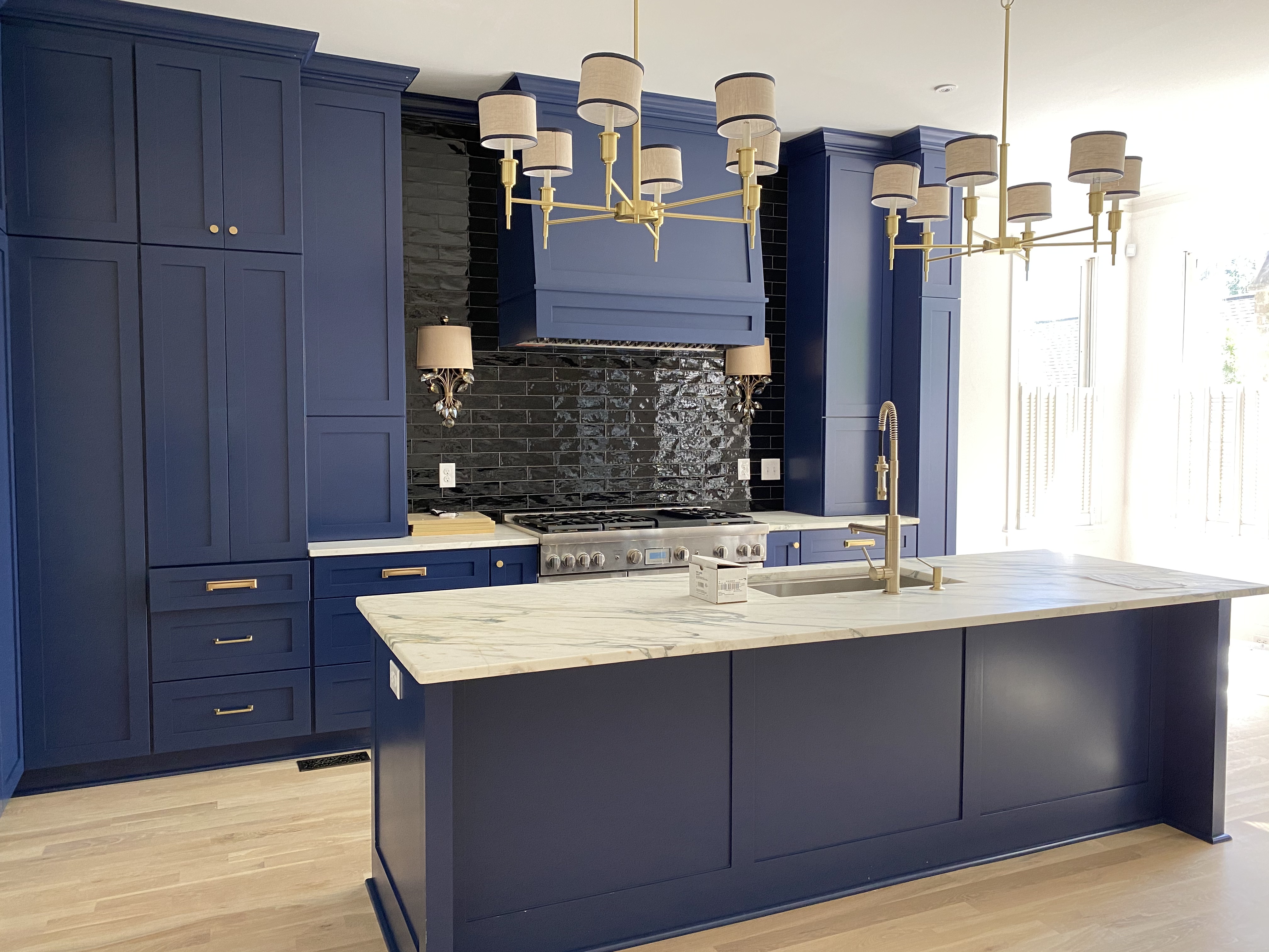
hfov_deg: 67.3
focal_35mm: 26
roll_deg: -0.9
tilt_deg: -3.0
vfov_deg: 53.1
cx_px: 634
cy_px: 476
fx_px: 953
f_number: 1.8
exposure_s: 1/64
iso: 125
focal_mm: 4.25
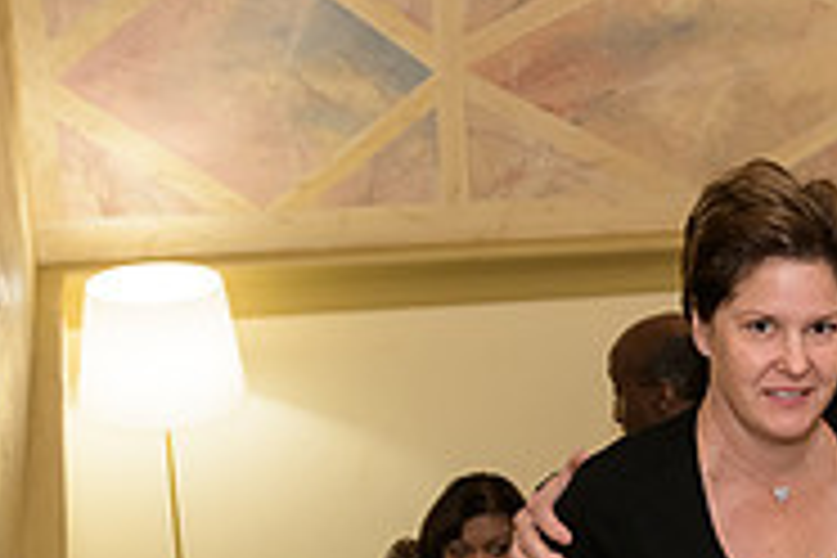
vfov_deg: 16.2
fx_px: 1953
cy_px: 380
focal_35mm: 84
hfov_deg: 22.6
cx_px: 958
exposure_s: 1/125
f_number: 3.2
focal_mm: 27
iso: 1000
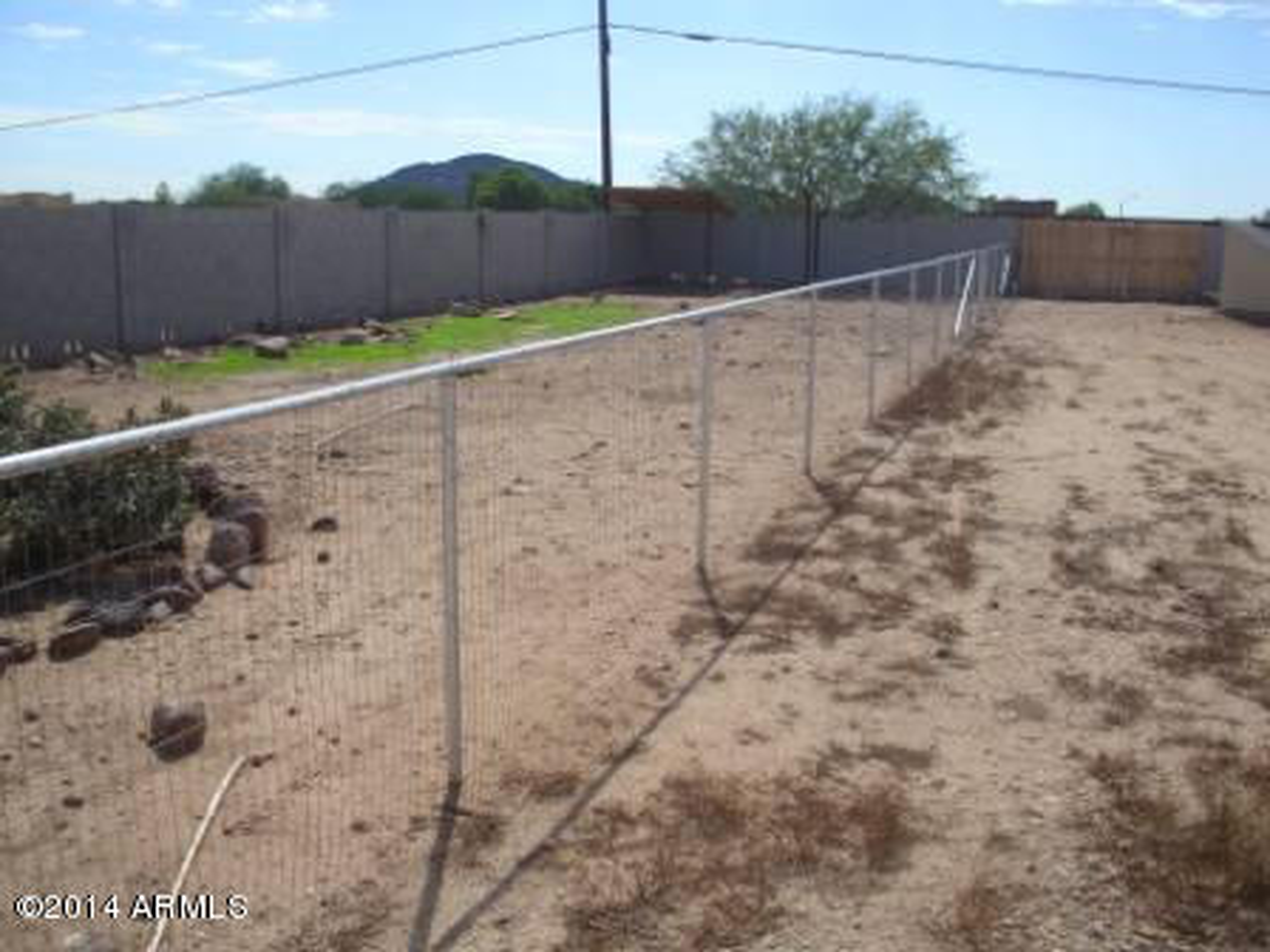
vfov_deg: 37.7
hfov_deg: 49.0
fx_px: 1394
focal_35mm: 38
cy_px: 476
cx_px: 635
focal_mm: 6.3
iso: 50
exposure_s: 1/173
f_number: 7.3
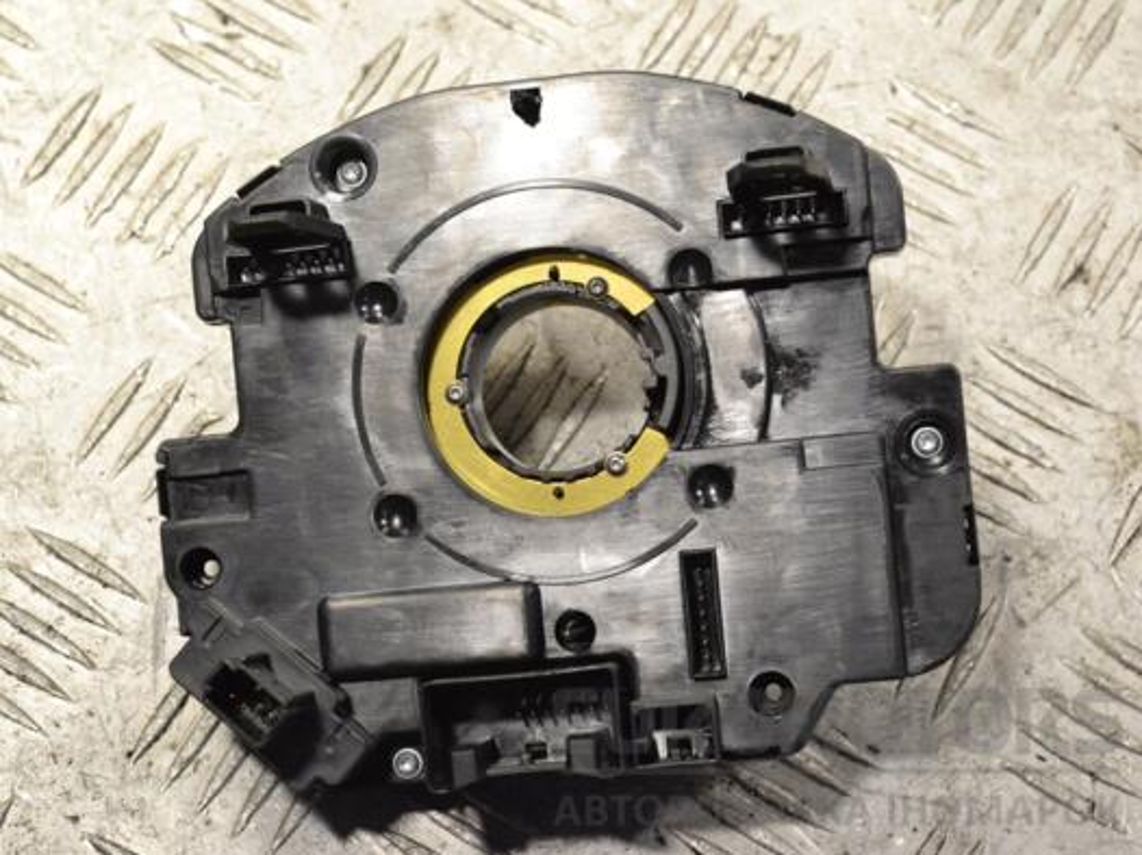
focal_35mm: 91
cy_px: 432
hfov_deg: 21.6
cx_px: 512
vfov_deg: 16.3
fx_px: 2986
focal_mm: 55
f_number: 8
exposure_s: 1/250
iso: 3200
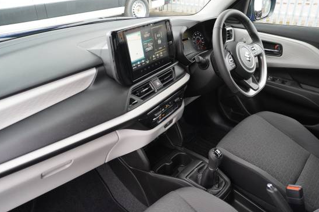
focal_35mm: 28
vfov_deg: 46.2
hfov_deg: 65.3
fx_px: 248
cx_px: 178
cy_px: 117
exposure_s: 1/200
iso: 1600
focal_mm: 16
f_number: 3.5
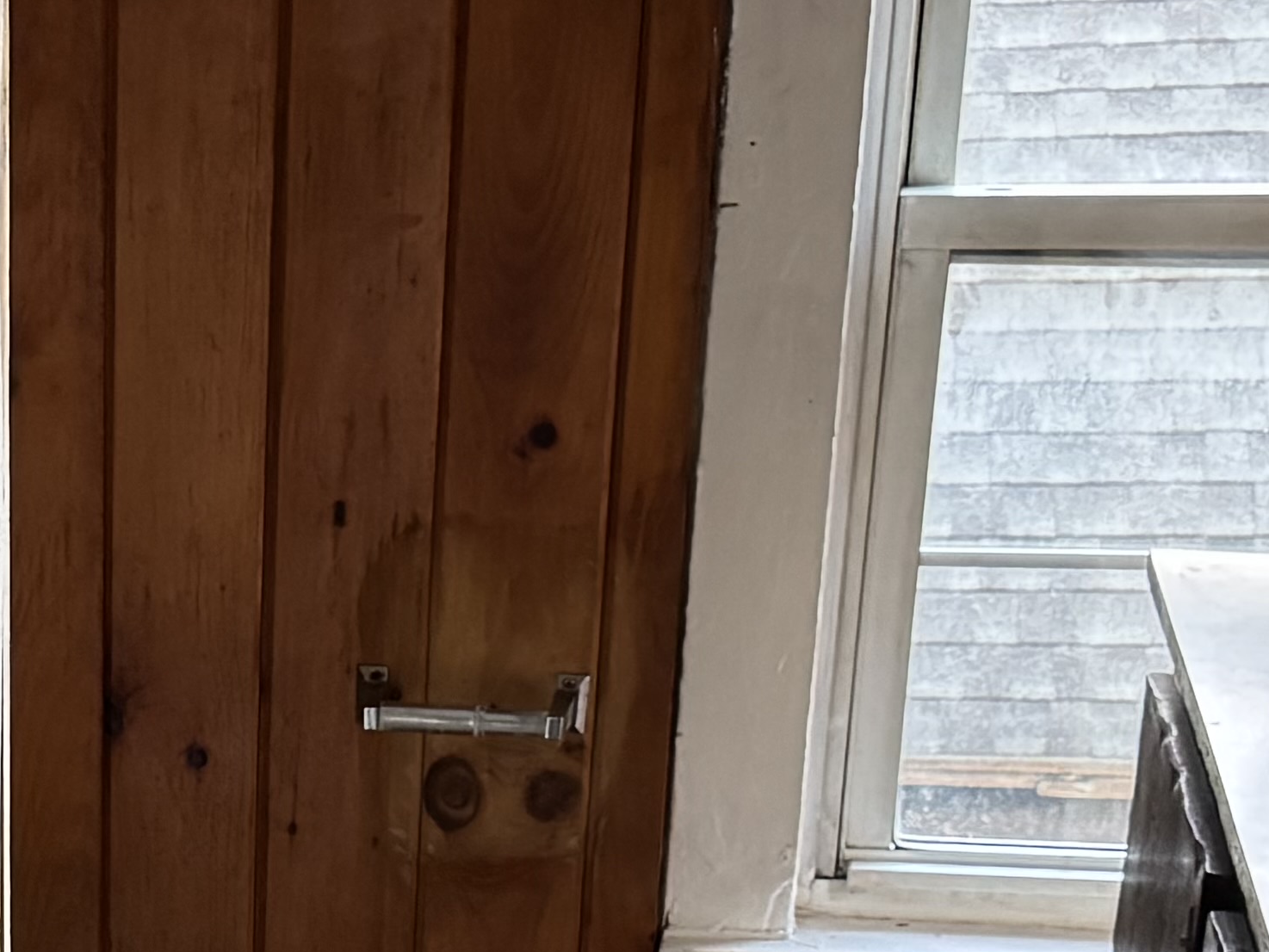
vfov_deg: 15.5
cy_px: 1059
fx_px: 3410
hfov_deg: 19.6
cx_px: -334
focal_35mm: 93
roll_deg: +3.5
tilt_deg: -22.3
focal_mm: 6.76
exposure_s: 1/53
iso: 800
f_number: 1.78
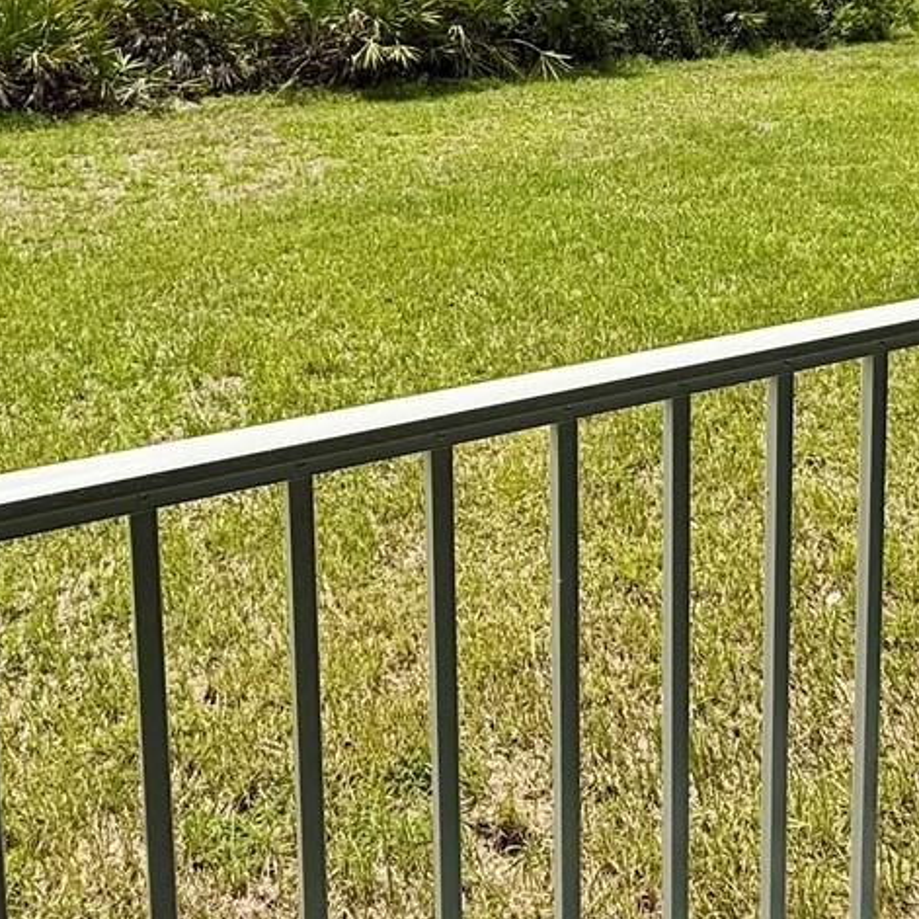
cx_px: 615
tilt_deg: -5.5
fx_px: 1262
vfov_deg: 36.8
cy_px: 45
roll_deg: -0.6
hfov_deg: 39.5
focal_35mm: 42
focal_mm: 2.22
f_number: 2.2
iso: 50
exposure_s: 1/3460
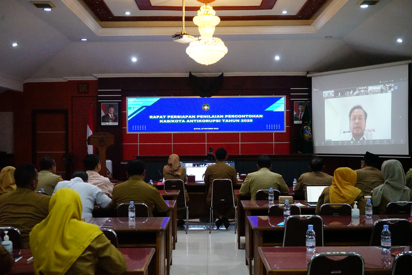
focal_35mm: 43
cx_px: 206
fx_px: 492
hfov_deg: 45.4
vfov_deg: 31.2
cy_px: 138
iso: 12800
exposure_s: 1/320
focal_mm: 43
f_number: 5.6
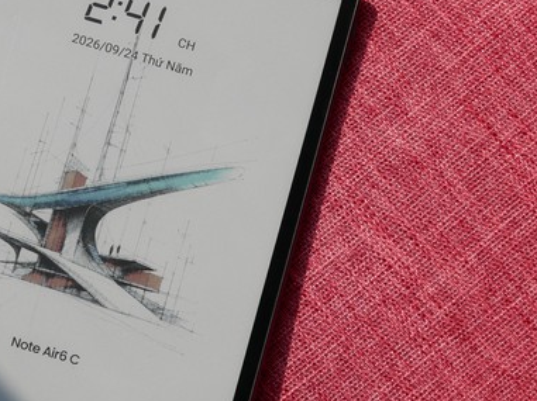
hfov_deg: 16.6
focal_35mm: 118
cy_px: 196
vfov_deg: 12.5
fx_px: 1829
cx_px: 89
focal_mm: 34
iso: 200
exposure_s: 1/250
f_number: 8
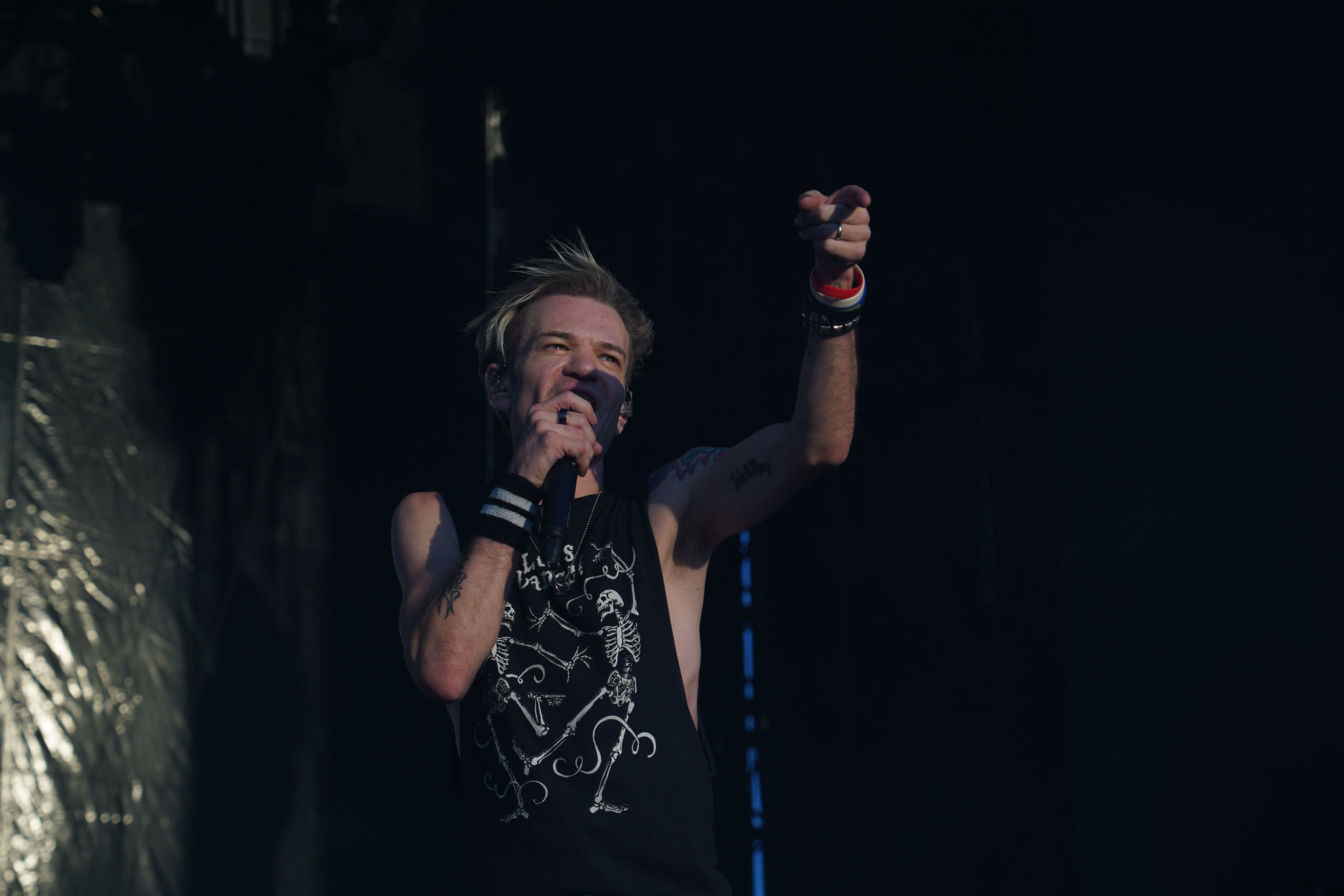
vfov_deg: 12.2
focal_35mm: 112
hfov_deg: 18.3
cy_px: 466
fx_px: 4181
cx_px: 705
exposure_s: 1/400
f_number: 7.1
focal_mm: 105
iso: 100
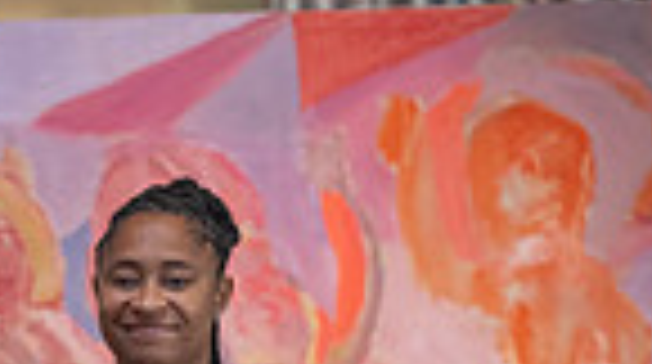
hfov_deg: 3.6
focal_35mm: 603
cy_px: 836
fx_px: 10408
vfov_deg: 2.0
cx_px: 139
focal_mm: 185
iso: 2200
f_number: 2.8
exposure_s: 1/250
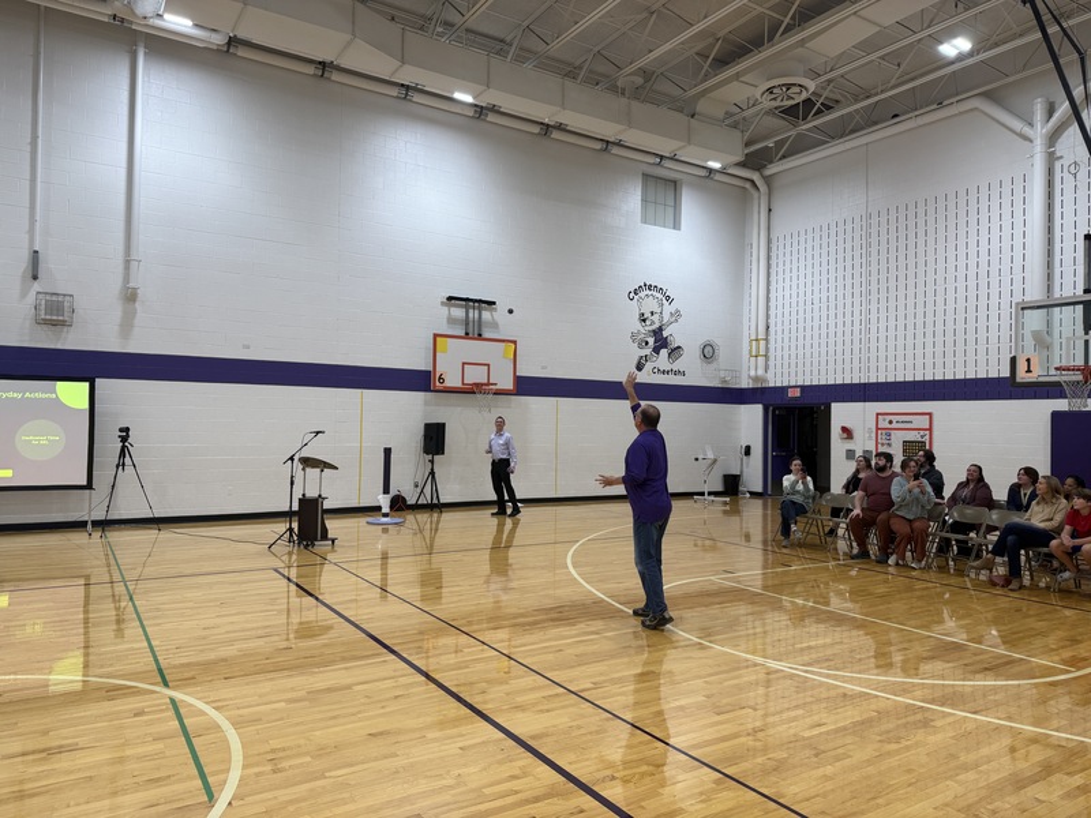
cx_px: 546
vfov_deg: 56.8
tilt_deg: +0.8
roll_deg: -1.0
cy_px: 409
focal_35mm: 24
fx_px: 756
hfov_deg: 71.6
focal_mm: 6.76
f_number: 1.78
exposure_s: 1/120
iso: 100
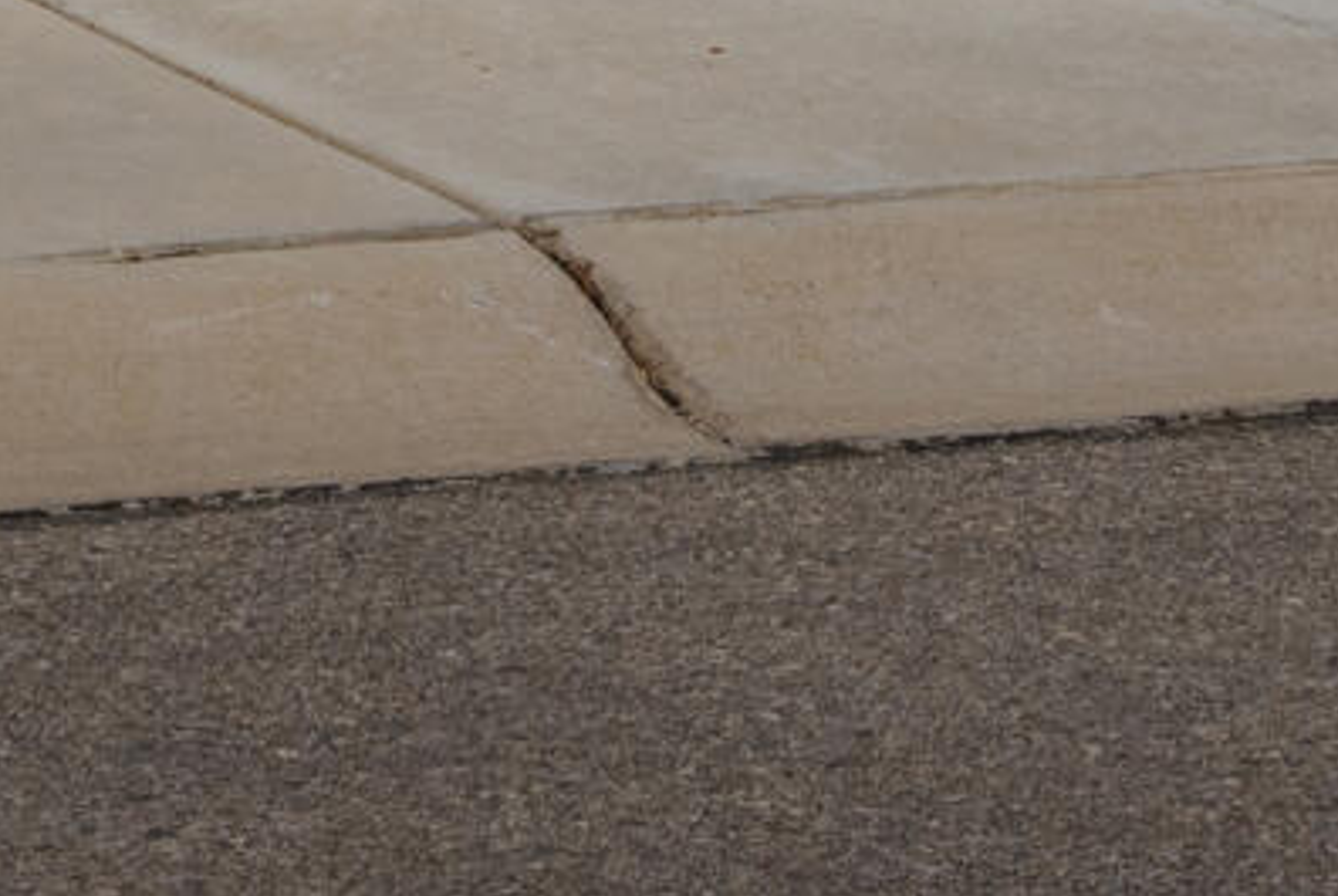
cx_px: 892
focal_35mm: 227
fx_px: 8446
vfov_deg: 5.8
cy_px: -1258
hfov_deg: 9.1
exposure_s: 1/200
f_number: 9
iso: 250
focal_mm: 30
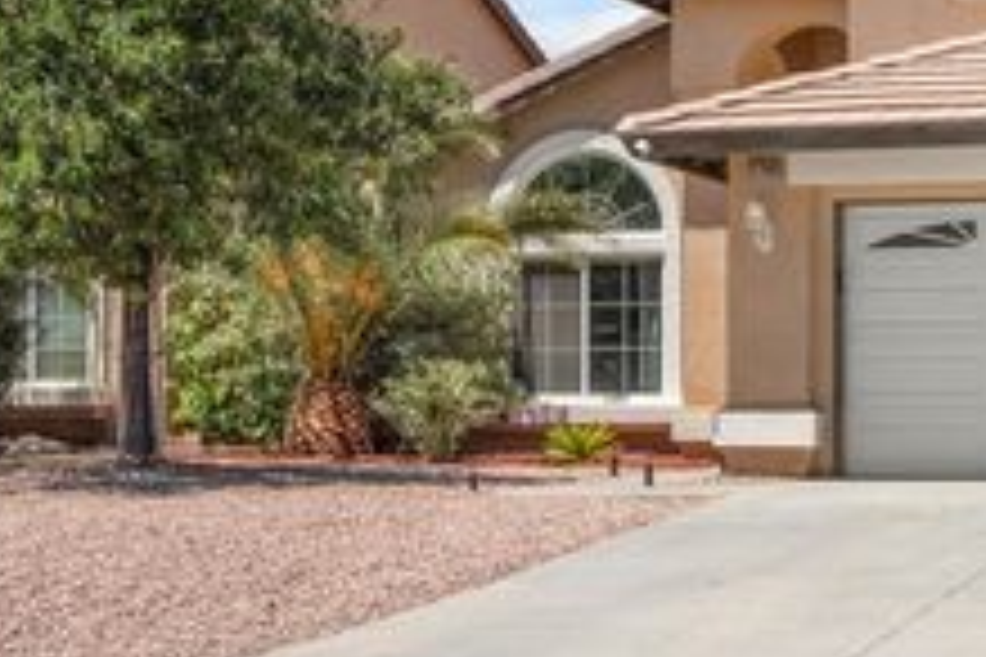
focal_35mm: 80
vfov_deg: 16.8
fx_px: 2191
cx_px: 986
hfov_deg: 24.2
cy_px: 52
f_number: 9
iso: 100
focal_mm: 35
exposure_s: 1/80
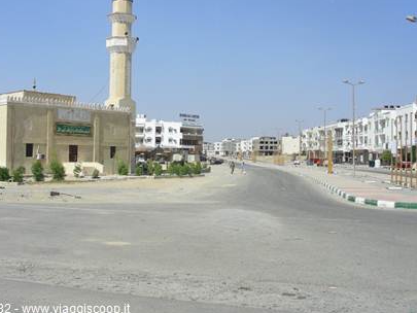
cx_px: 188
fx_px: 542
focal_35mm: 45
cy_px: 131
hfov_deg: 42.0
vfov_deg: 32.1
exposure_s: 1/502
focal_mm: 6.3
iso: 50
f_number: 4
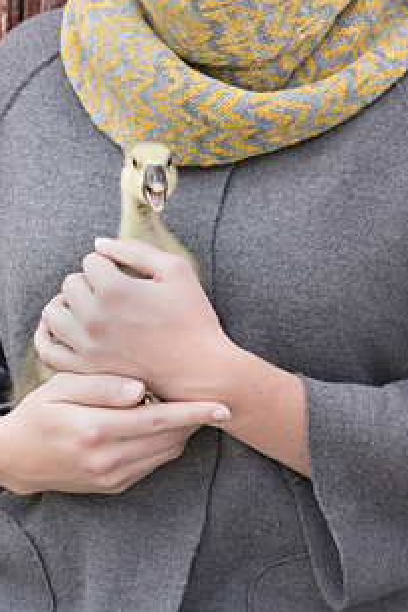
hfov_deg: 7.8
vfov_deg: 11.6
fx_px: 2992
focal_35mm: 176
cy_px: 77
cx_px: 258
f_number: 6.3
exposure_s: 1/250
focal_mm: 85
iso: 320
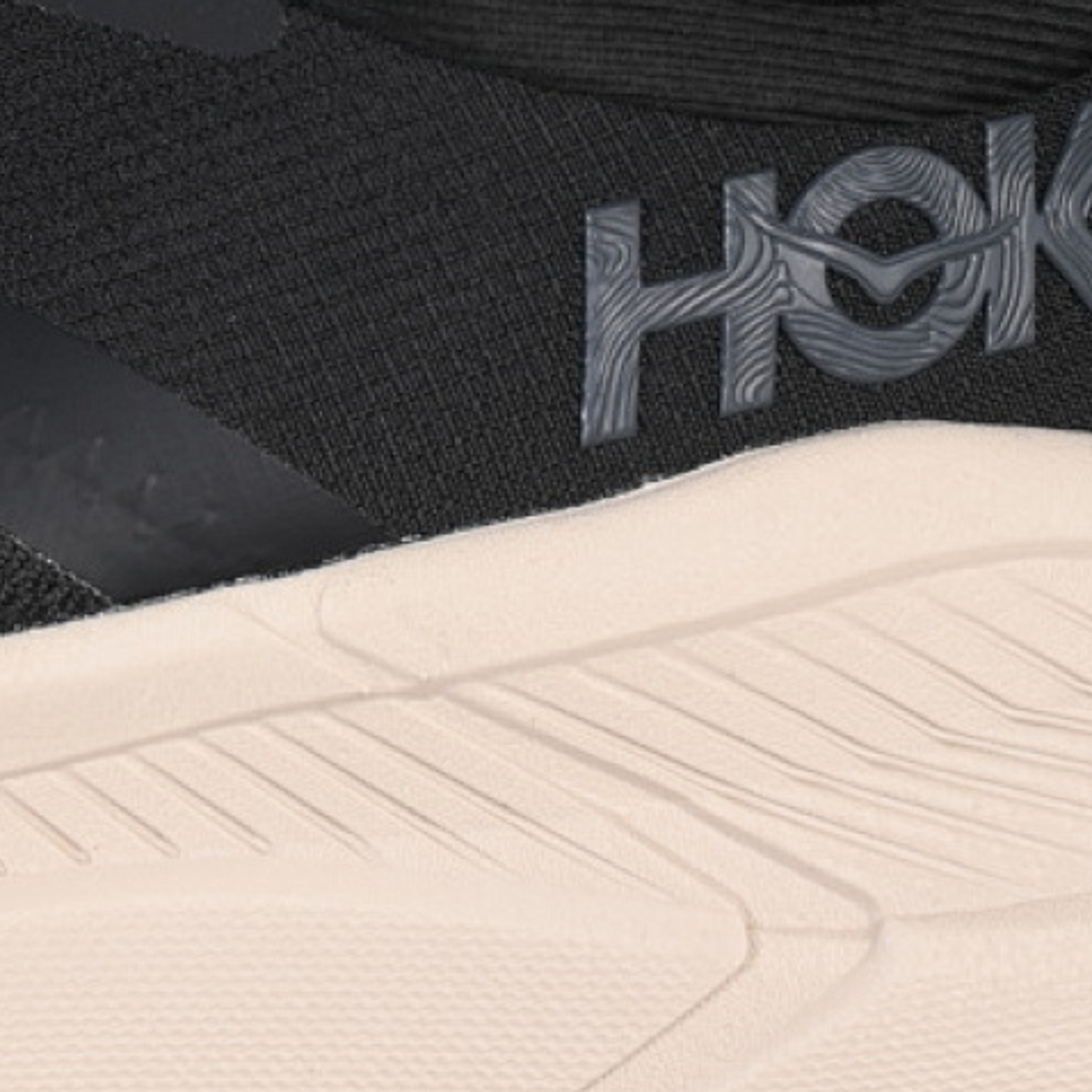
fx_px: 5139
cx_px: 5
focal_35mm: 144
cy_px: 521
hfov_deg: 12.0
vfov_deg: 12.1
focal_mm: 50
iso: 160
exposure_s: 1/60
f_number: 6.3
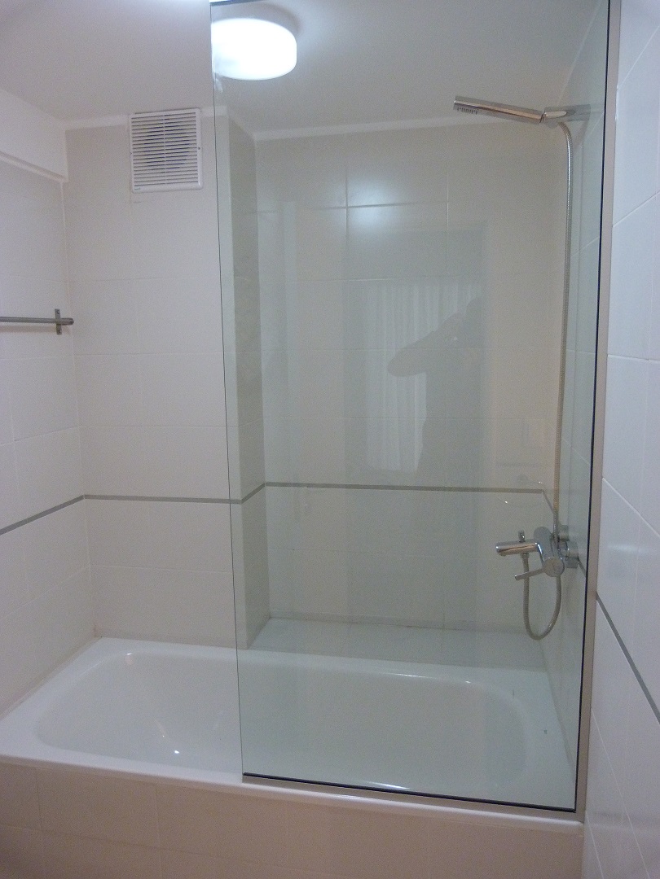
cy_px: 440
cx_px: 330
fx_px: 636
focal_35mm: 25
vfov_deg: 69.4
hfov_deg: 54.9
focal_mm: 4.5
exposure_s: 1/40
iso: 400
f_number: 2.8
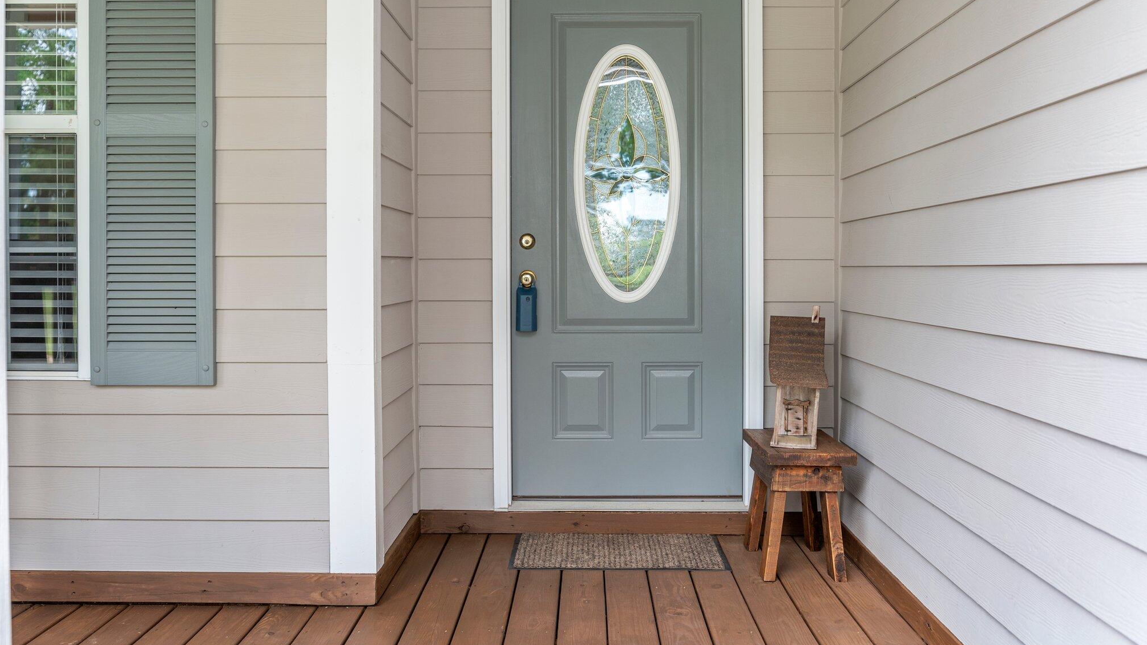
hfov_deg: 61.0
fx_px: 973
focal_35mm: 32
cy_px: 274
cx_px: 583
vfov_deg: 36.6
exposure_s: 1/60
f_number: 4.5
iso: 200
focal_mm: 30
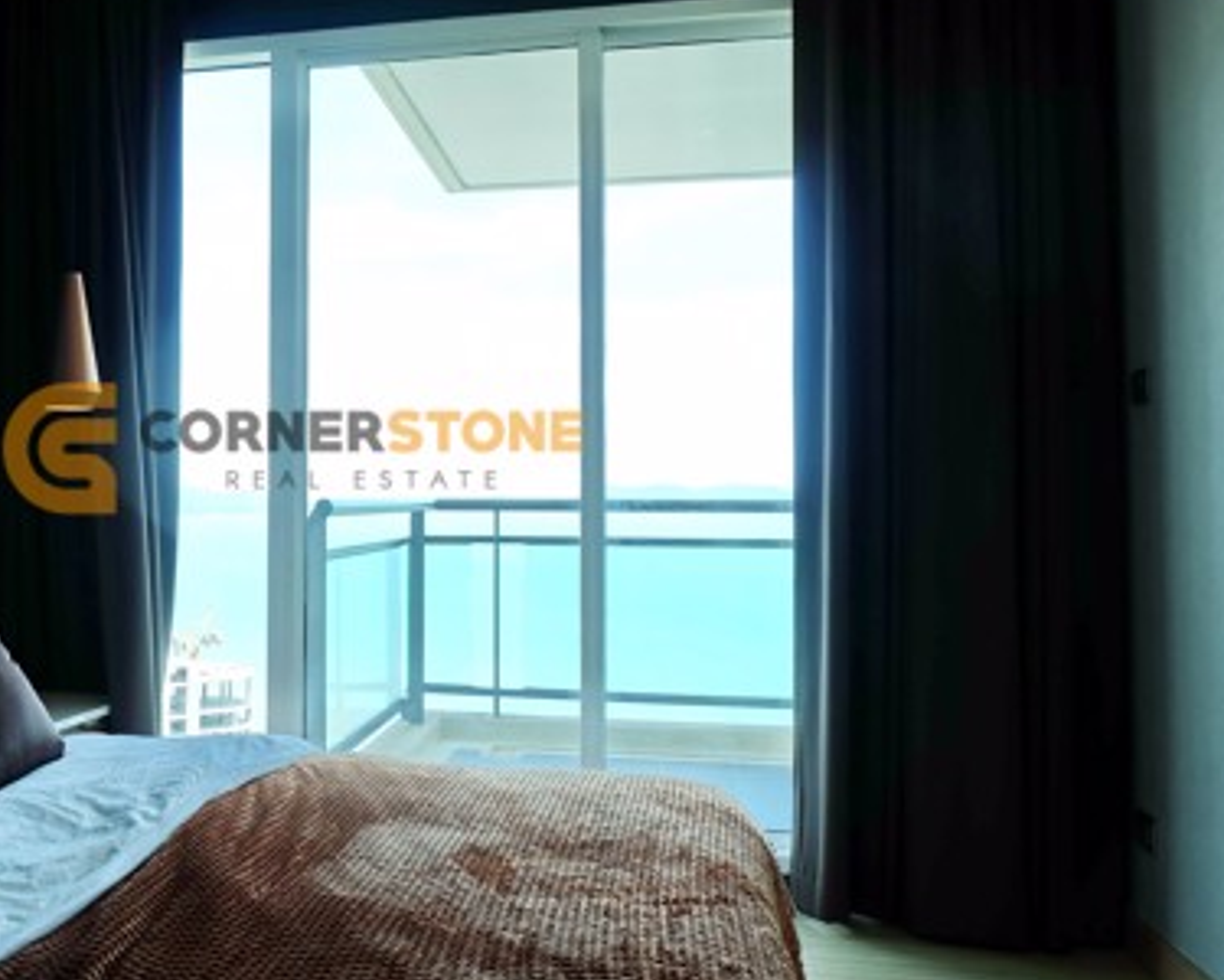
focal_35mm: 36
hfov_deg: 48.2
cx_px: 294
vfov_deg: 41.1
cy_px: 448
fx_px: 1304
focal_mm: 16
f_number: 5
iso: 200
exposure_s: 1/125
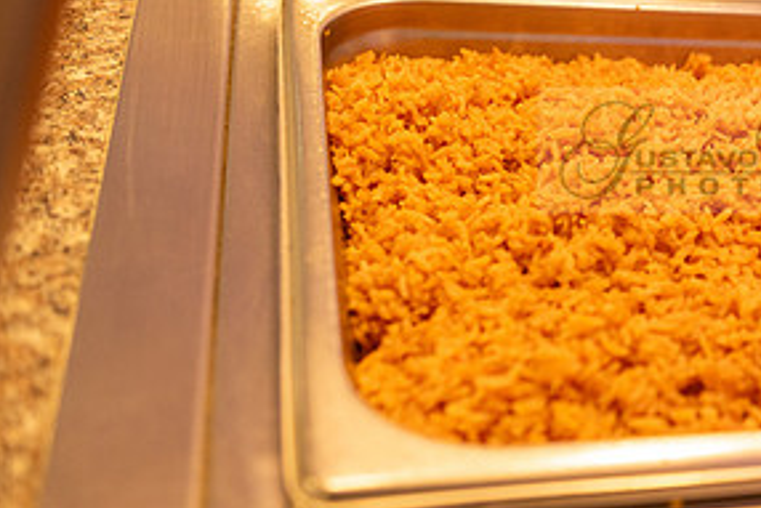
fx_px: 1502
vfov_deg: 19.1
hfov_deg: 26.8
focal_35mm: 71
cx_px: 769
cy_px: 150
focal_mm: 35
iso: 640
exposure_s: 1/160
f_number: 3.2
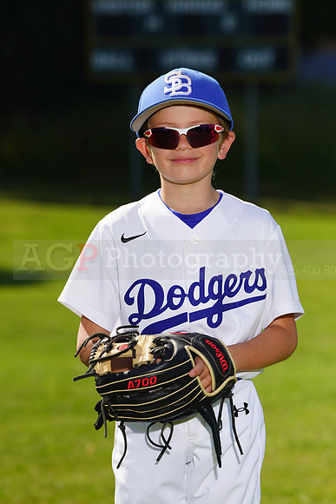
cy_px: 252
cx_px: 168
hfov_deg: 5.9
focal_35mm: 232
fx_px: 3246
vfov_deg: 8.9
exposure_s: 1/250
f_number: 8
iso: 100
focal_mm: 232
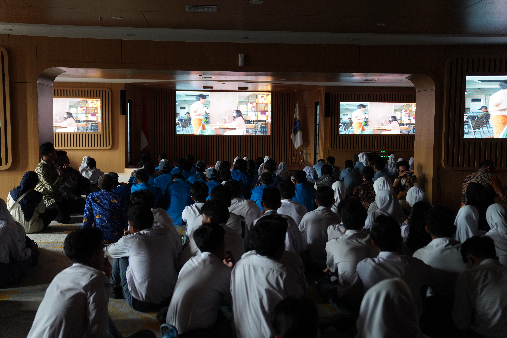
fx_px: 535
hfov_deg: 50.7
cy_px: 169
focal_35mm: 38
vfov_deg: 35.1
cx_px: 254
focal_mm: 38
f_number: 2.8
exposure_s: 1/100
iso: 1250
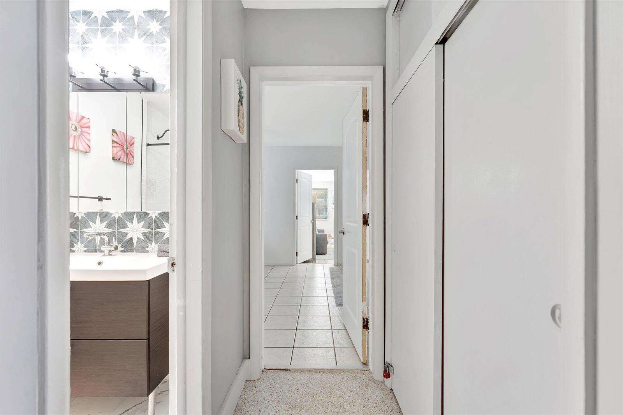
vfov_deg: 75.5
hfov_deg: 98.6
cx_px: 312
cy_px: 208
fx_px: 268
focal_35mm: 16
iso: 400
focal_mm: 15.5
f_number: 8
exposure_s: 1/1.25
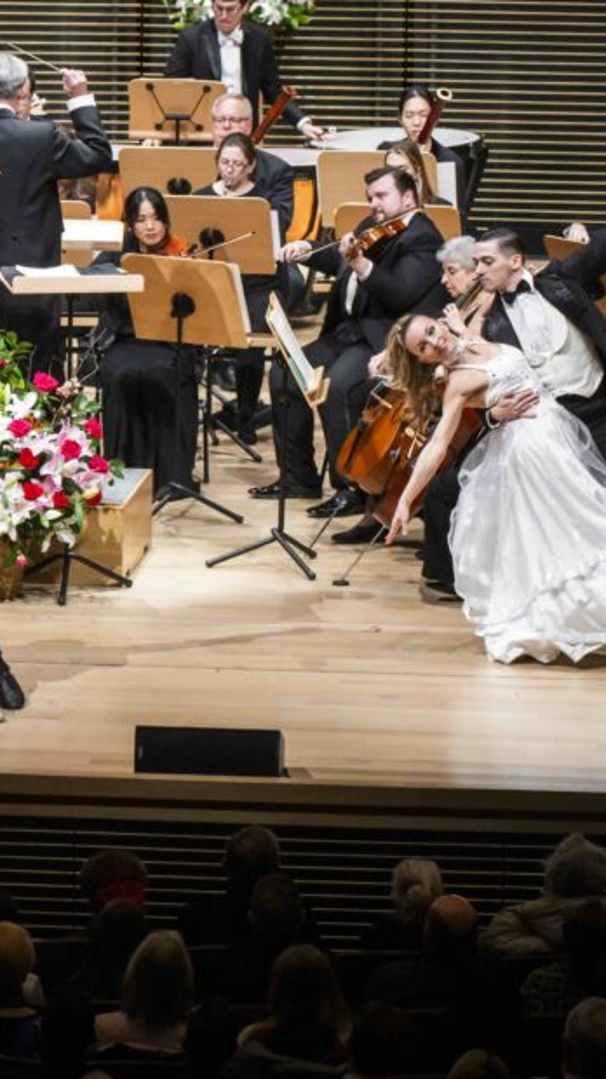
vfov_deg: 7.4
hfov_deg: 4.2
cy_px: 492
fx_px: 8316
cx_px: -73
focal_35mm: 291
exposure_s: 1/320
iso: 6400
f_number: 5.6
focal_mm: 168
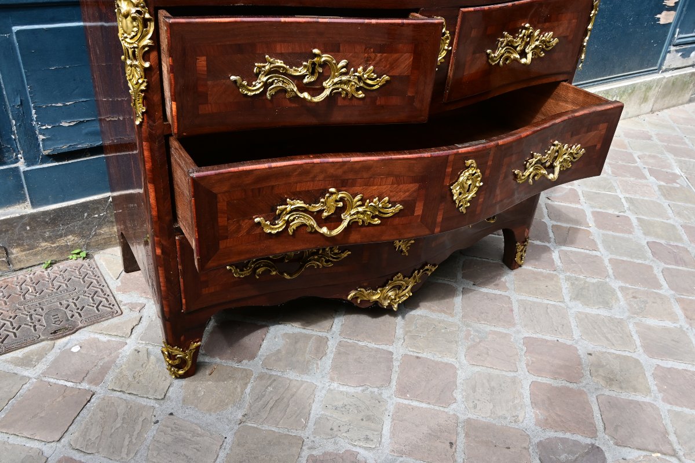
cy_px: 232
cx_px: 348
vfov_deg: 43.6
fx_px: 579
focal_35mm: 30
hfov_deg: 61.9
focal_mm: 20
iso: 400
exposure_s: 1/125
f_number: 11
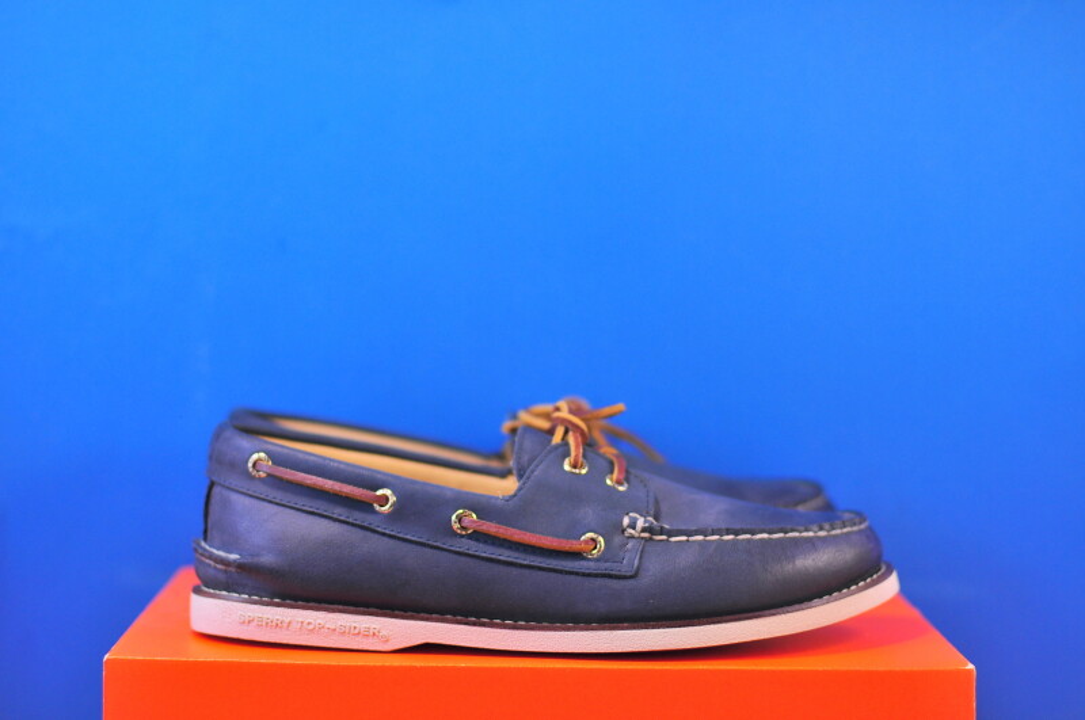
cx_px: 542
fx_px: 2257
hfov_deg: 27.0
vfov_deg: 18.1
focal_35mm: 75
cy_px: 360
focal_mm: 50
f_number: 2
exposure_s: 1/320
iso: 250
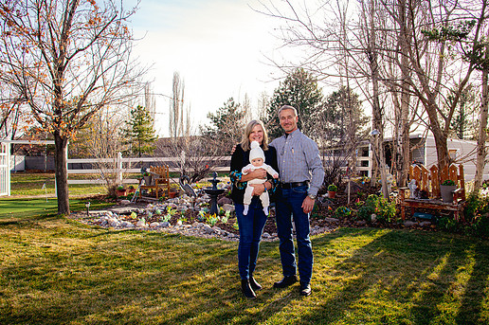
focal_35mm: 27
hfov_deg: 67.4
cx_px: 258
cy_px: 167
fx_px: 366
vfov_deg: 47.8
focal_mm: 24
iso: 500
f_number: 8
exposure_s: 1/250
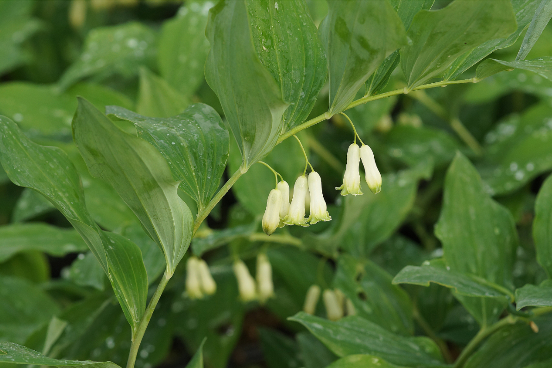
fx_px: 2315
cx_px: 276
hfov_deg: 13.6
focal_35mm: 151
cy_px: 185
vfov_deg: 9.1
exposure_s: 1/160
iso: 400
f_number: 6.3
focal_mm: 100
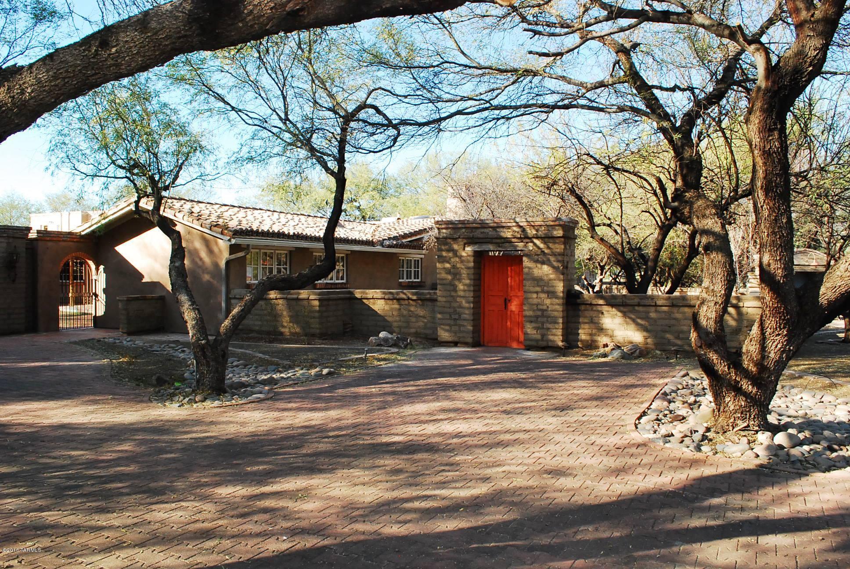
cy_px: 284
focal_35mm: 27
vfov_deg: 48.0
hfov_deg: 67.3
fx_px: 638
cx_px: 425
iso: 800
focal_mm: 18
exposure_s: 1/200
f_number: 11
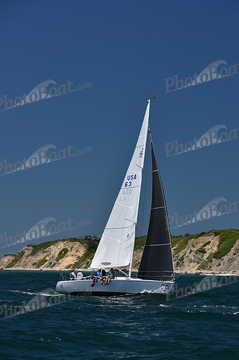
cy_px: 186
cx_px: 128
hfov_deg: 10.5
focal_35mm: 131
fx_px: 1306
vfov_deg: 15.7
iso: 250
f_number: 7.1
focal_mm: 116
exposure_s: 1/800
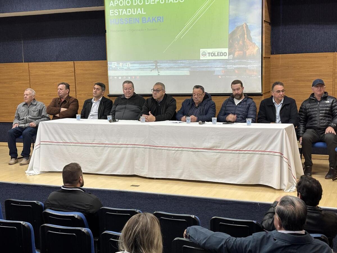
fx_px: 506
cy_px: 126
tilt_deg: -8.7
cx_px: 168
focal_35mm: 52
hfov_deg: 36.8
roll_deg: +1.0
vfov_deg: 28.0
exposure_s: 1/40
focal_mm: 5.96
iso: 125
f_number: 1.6
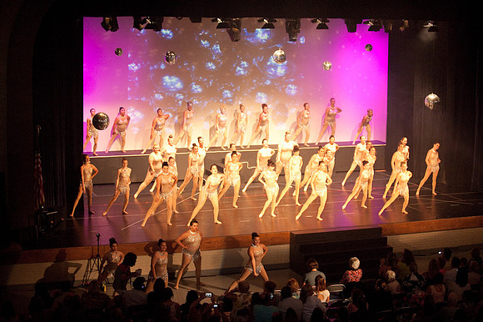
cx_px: 242
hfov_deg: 28.9
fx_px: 939
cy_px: 161
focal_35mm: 70
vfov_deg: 19.4
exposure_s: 1/200
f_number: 2.8
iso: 3200
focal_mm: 70
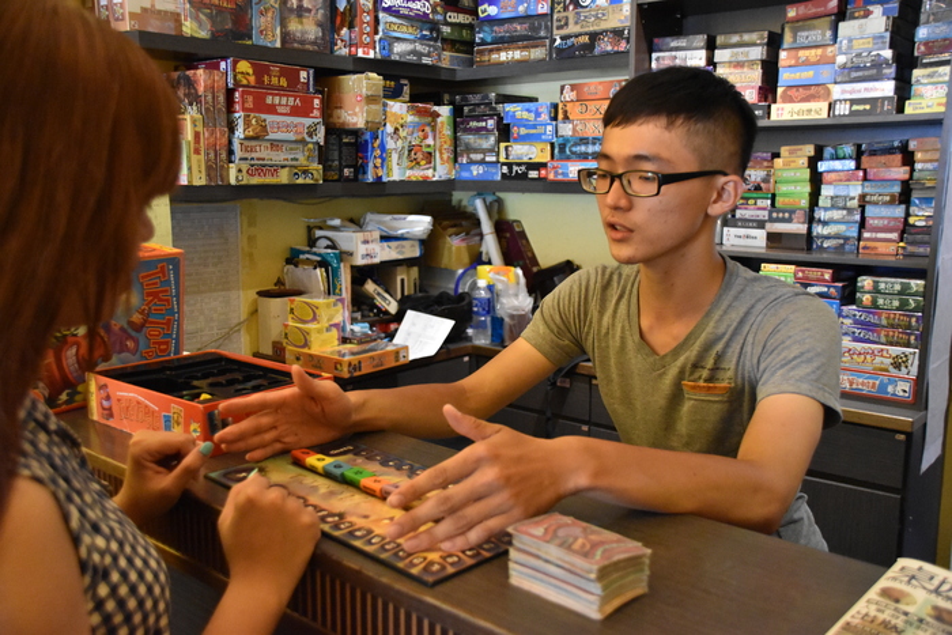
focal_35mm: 33
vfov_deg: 40.0
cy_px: 318
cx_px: 476
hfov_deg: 57.2
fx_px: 873
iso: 5000
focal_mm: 22
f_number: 3.5
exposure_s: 1/60
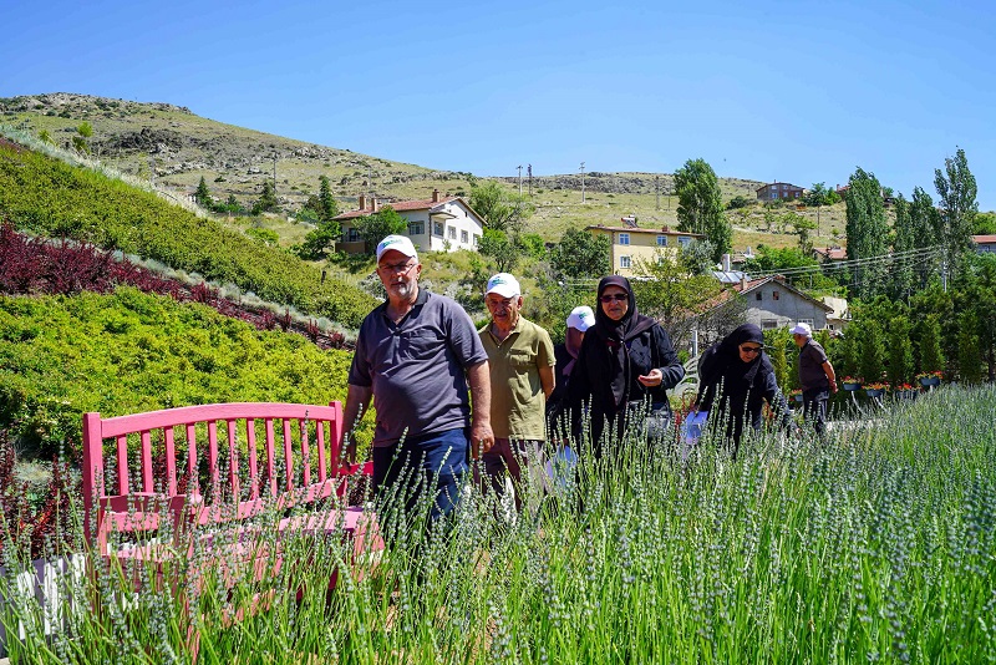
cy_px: 332
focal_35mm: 35
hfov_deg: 54.4
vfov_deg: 37.9
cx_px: 498
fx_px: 969
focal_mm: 35
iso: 100
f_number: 14
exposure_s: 1/80
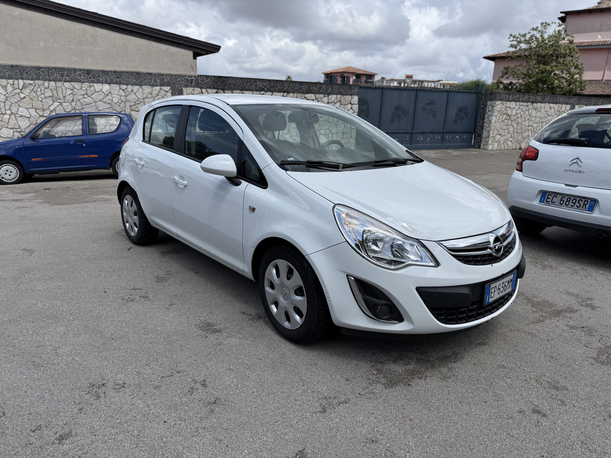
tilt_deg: -16.6
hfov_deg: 71.6
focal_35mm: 24
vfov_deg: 56.8
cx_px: 306
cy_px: 229
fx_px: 424
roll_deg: -1.9
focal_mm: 6.76
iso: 80
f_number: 1.78
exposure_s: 1/6173
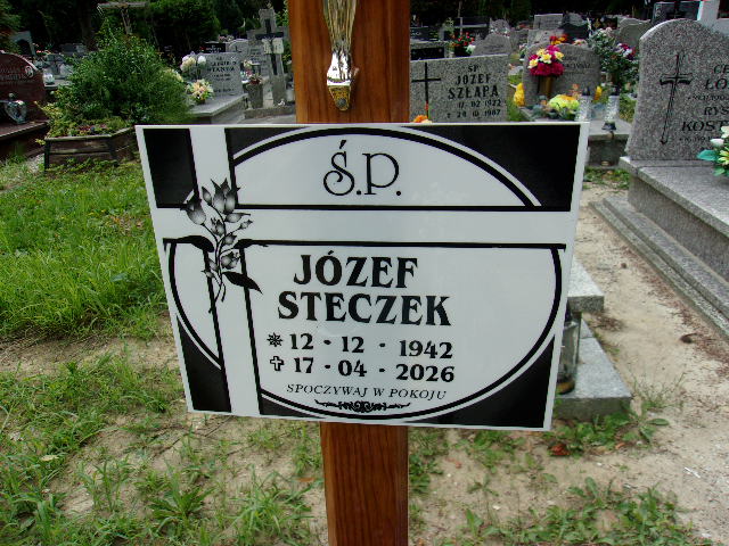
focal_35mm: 27
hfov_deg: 65.3
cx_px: 364
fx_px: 569
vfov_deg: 51.4
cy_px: 273
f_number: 10.4
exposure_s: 1/58
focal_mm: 4.9
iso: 80
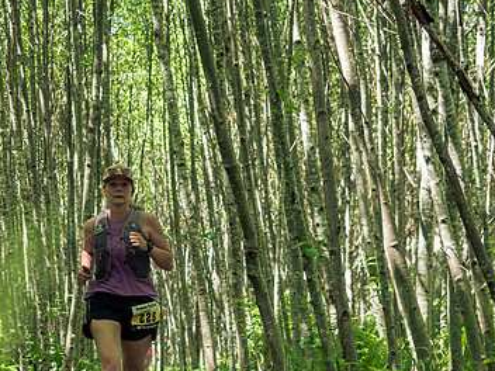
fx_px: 1888
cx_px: 194
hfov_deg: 14.9
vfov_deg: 11.2
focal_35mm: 132
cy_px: 261
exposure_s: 1/200
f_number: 2.8
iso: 400
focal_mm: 40
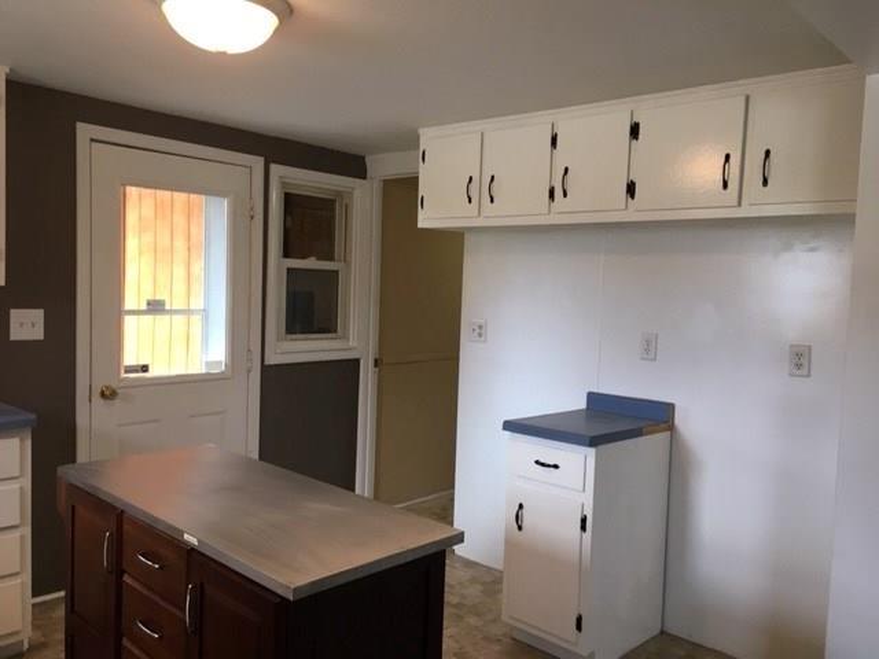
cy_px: 330
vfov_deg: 48.2
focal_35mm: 29
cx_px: 440
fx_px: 736
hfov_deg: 61.7
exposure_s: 1/30
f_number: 2.2
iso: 80
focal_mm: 4.15
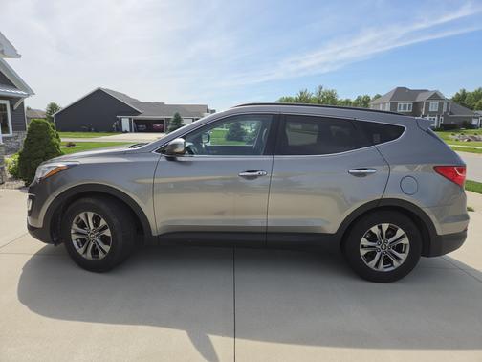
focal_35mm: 23
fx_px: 320
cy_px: 181
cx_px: 241
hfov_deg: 73.9
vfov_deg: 58.9
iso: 80
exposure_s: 1/5697
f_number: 1.8
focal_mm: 5.4
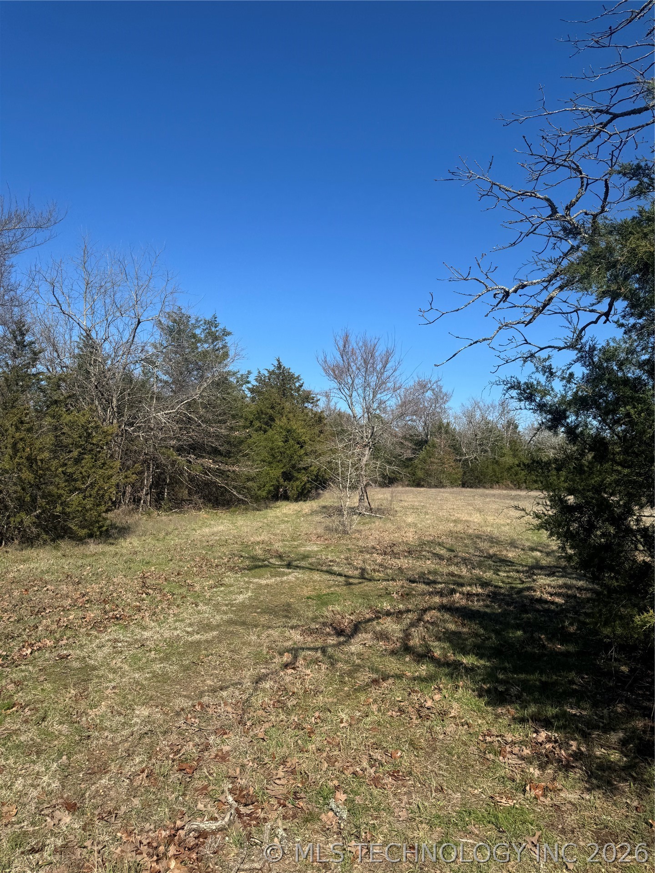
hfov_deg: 56.8
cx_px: 328
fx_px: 606
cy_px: 436
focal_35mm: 24
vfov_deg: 71.6
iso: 80
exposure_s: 1/4950
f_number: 1.78
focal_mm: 6.76
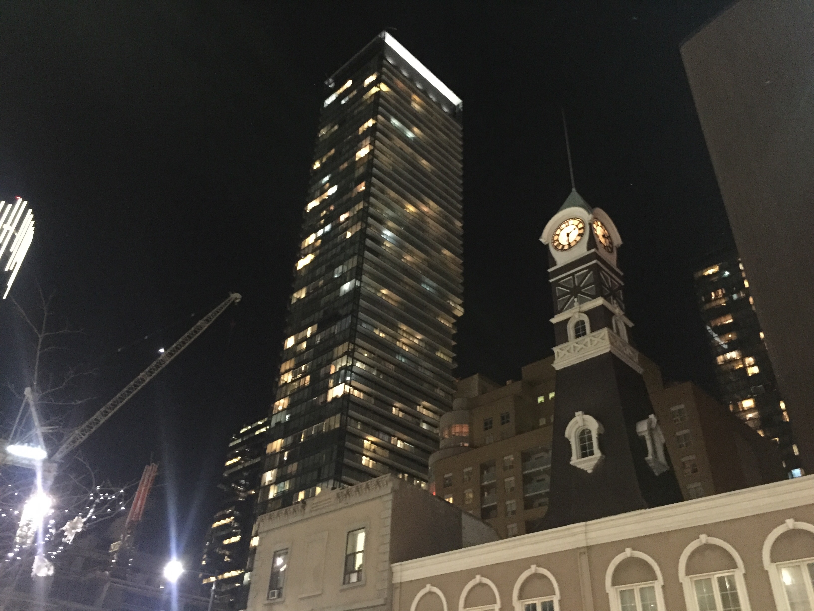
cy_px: 306
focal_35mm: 29
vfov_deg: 48.2
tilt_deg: +33.9
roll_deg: -2.7
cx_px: 407
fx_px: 682
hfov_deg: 61.7
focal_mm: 4.15
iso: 800
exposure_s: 1/15
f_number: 2.2
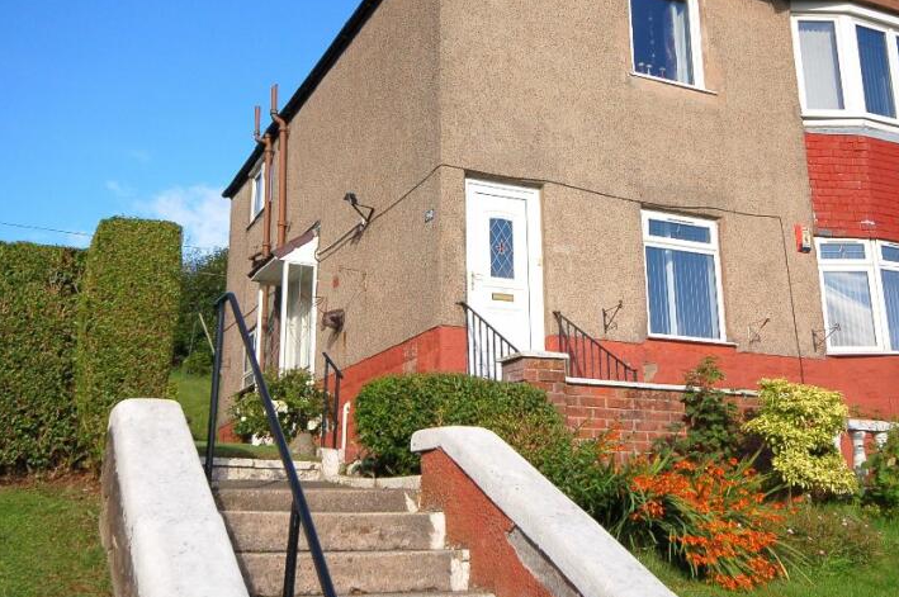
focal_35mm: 39
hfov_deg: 49.6
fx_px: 973
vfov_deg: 34.1
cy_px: 257
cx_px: 463
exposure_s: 1/320
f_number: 9
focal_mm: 18
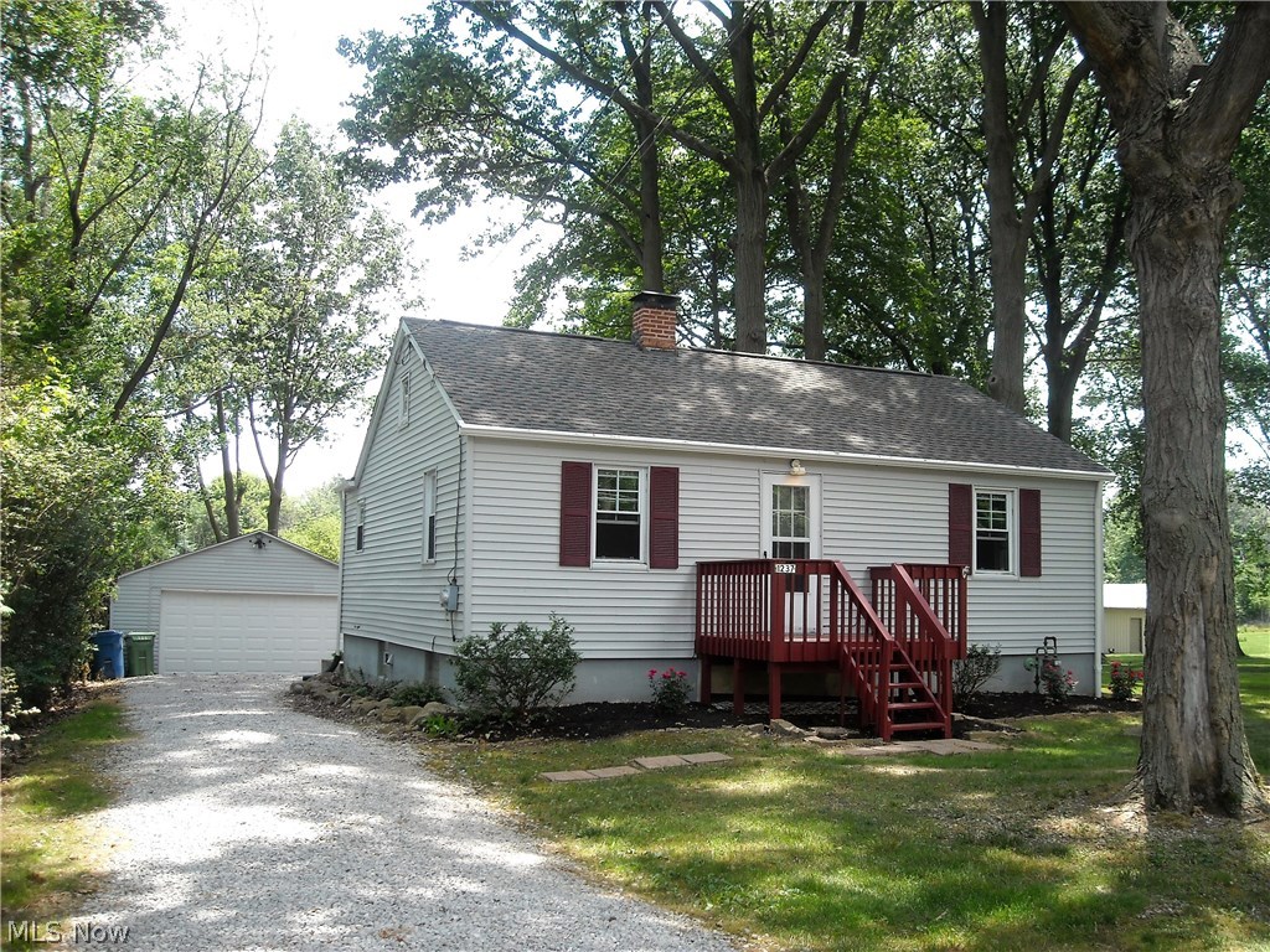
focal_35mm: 35
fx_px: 1284
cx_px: 635
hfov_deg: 52.6
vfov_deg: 40.7
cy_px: 476
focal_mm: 5.7
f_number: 2.8
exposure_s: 1/209
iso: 64
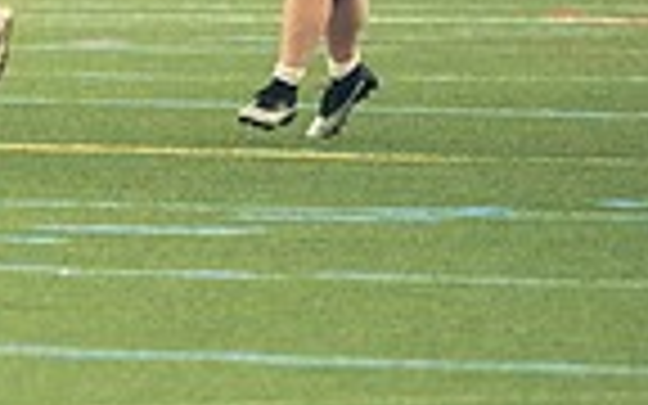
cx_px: -198
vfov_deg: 1.1
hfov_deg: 1.7
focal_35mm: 1229
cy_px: 40
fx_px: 21704
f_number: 2.8
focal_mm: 200
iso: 12800
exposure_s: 1/500
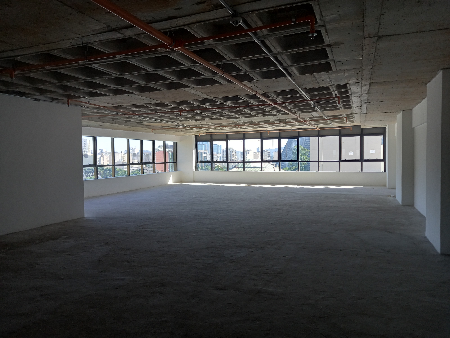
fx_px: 325
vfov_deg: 54.9
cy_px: 169
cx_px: 225
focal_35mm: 25
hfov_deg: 69.4
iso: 80
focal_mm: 4.6
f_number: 2
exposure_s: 1/59
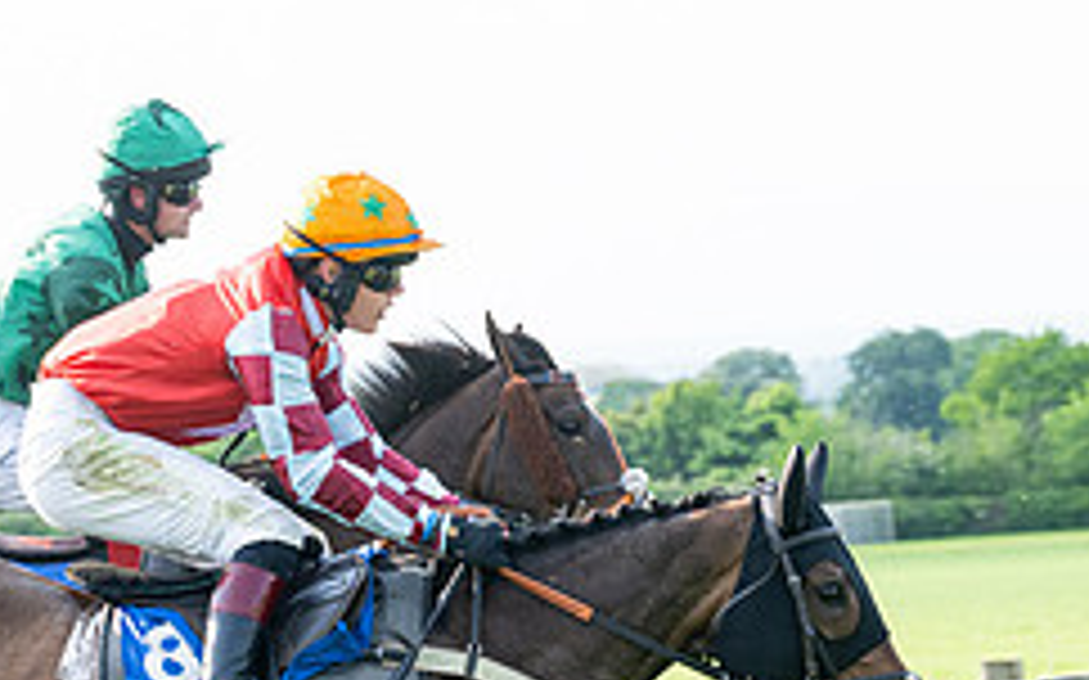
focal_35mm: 199
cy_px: 712
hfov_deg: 10.5
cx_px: 160
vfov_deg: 6.6
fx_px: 5903
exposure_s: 1/800
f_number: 5
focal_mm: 70
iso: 400
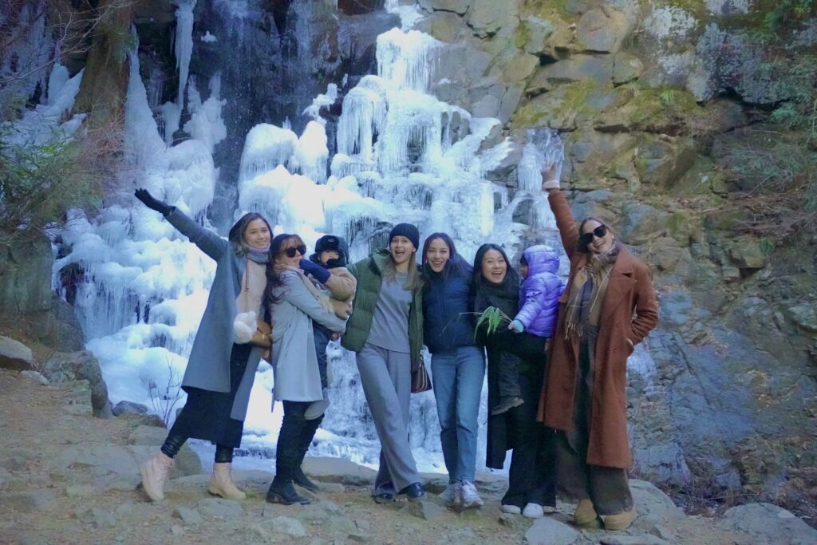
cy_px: 272
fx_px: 783
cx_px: 408
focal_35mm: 34
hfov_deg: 55.1
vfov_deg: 38.4
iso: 25600
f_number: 4.5
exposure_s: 1/500
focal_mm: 23
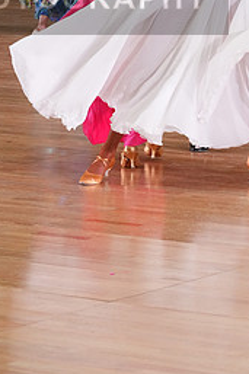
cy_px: -13
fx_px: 2275
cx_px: 28
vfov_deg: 9.3
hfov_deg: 6.3
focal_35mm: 219
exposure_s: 1/200
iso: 3200
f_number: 6.3
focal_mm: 97
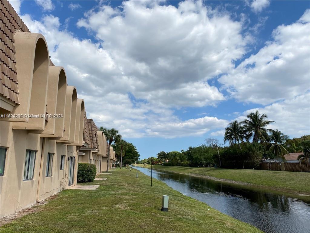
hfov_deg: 67.3
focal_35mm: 26
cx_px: 155
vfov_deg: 53.1
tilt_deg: +11.8
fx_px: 233
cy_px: 116
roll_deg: +0.5
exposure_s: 1/5236
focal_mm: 4.25
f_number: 1.8
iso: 32
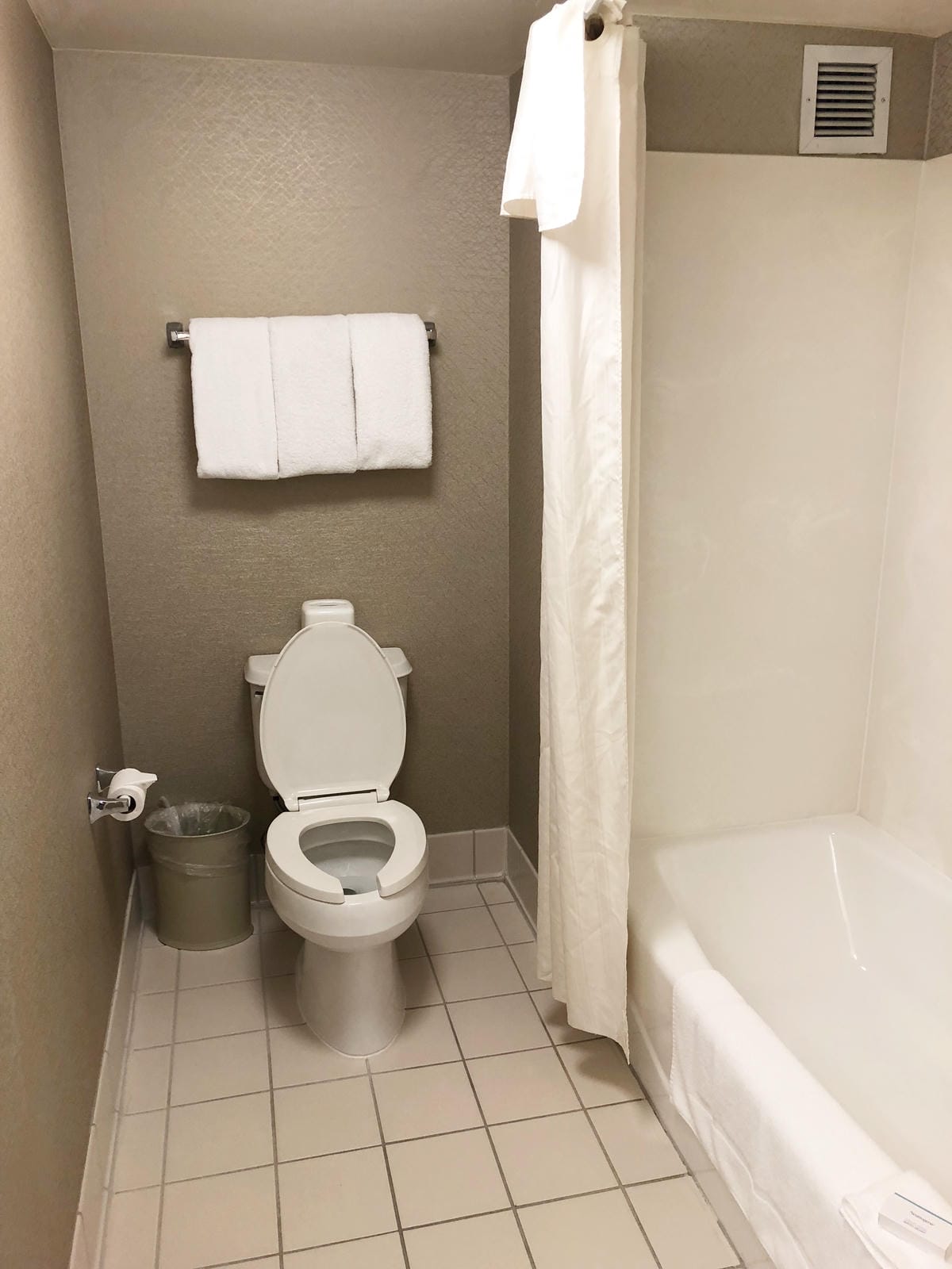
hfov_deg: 49.7
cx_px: 476
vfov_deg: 63.4
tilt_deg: -15.9
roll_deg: +0.4
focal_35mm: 28
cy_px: 634
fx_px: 1027
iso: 40
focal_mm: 3.99
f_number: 1.8
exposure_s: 1/24
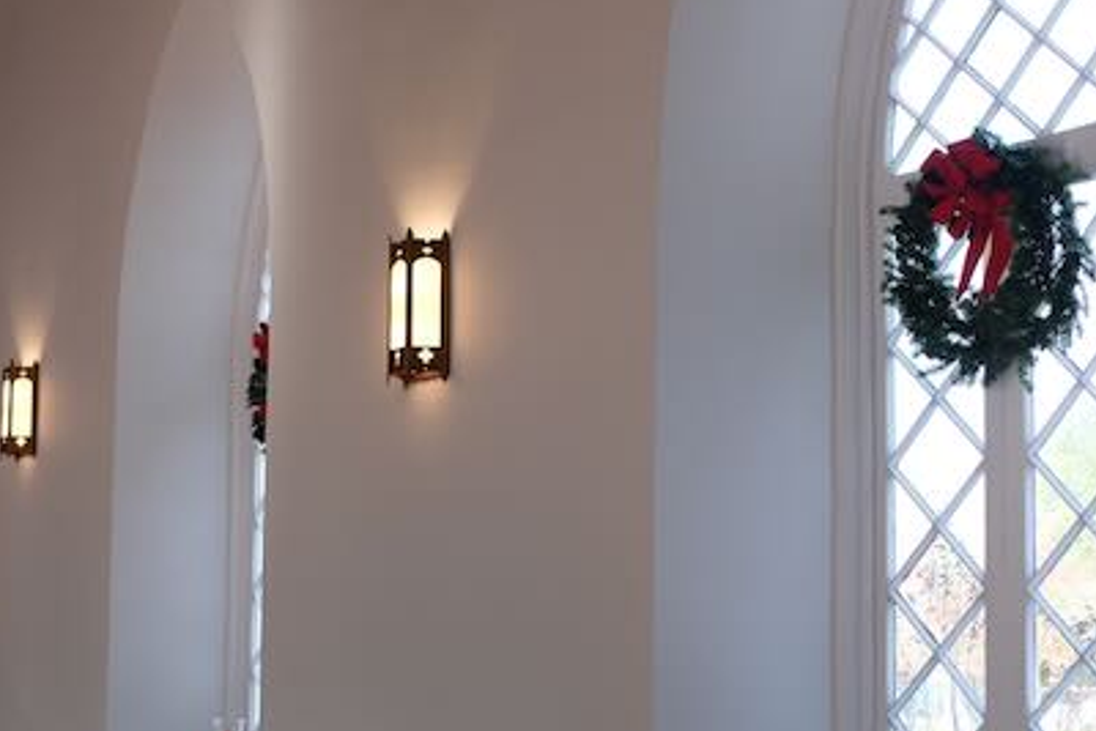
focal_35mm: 56
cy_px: 483
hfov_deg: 35.6
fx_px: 1705
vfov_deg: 24.1
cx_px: 581
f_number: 3.2
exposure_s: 1/160
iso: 250
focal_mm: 23
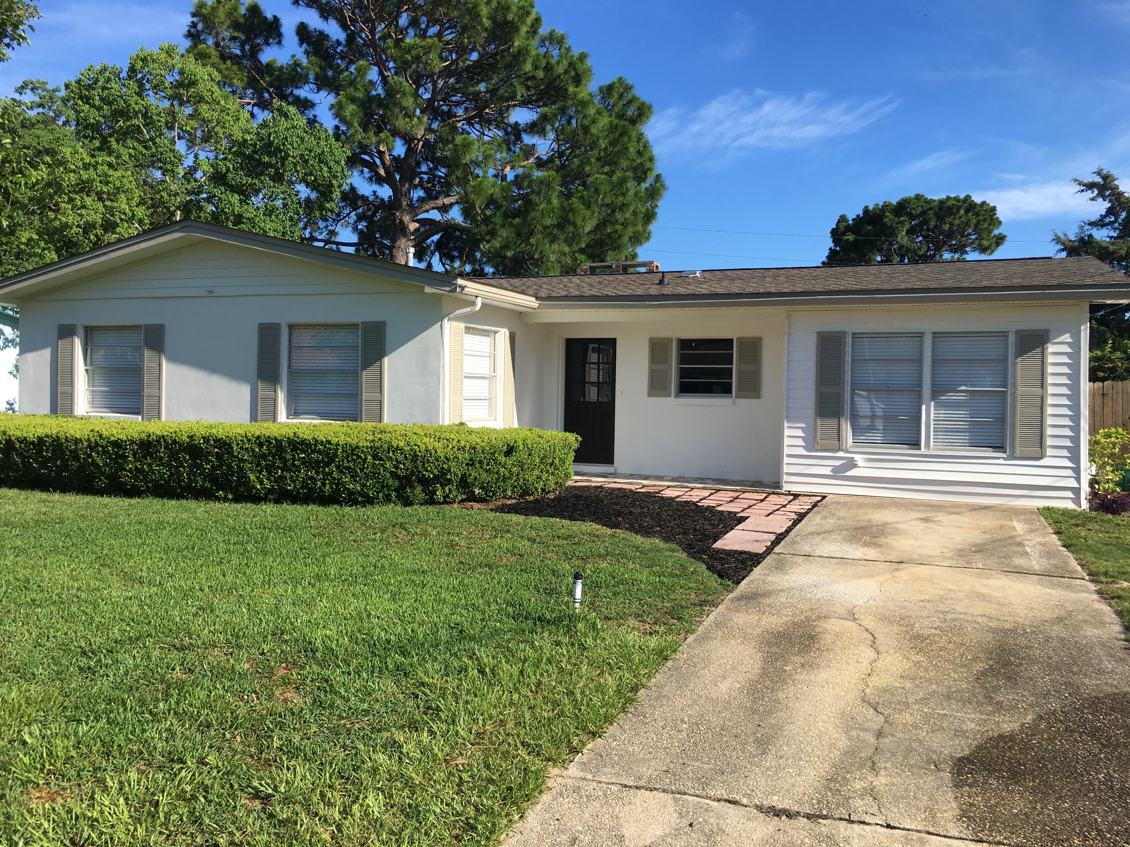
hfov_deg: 61.7
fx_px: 947
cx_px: 565
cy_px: 424
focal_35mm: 29
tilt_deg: +0.3
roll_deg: -1.1
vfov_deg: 48.2
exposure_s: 1/1068
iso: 25
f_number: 2.2
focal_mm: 4.15
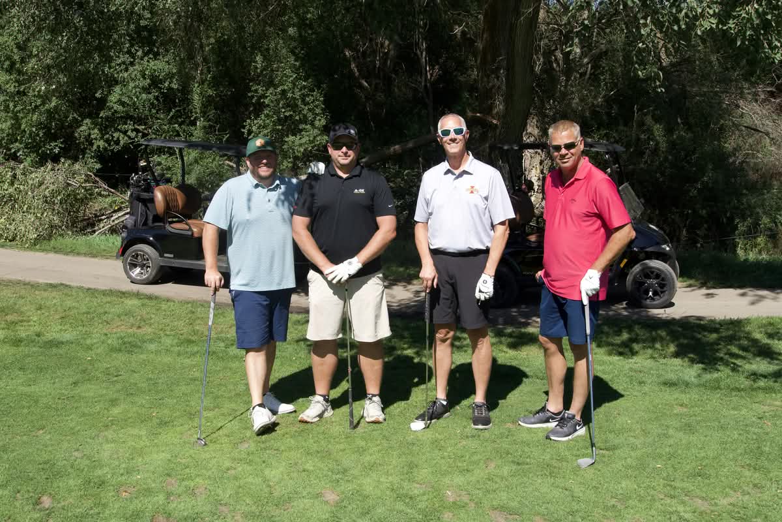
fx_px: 912
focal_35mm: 42
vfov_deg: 31.9
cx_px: 391
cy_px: 261
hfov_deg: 46.4
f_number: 8
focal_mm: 28
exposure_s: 1/2000
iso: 1250
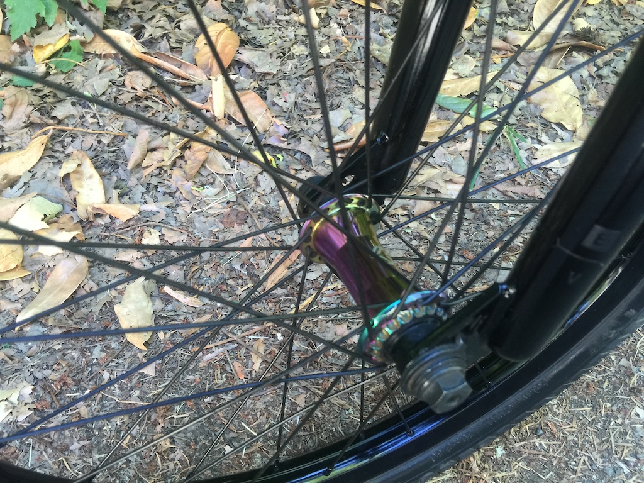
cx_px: 322
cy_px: 242
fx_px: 540
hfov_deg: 61.7
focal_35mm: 29
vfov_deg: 48.2
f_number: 2.2
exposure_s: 1/30
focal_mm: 4.15
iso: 50
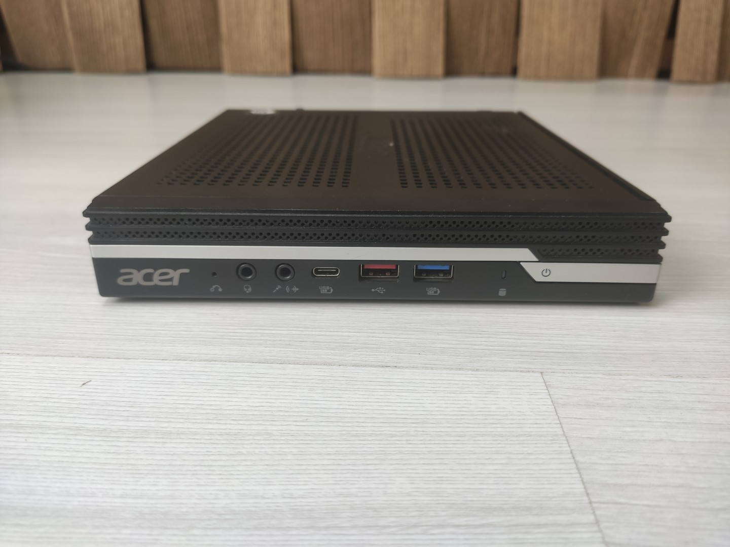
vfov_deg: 53.1
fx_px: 548
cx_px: 365
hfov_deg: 67.3
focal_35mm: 26
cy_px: 274
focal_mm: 4.77
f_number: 1.75
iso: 136
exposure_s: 1/50
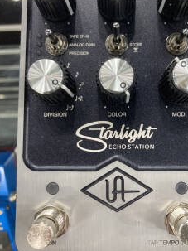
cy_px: 114
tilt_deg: -81.8
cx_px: 116
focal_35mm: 37
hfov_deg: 38.4
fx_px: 268
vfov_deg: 50.1
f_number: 1.8
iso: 64
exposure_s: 1/60
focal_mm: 3.99
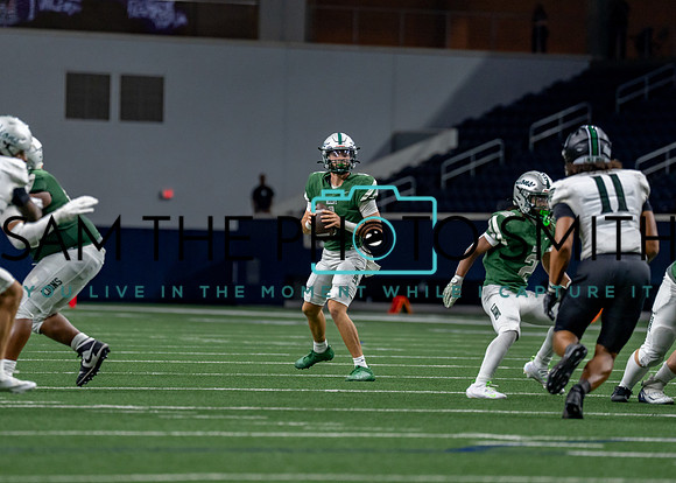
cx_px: 348
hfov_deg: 7.2
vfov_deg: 5.1
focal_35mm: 281
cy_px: 205
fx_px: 5387
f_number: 2.8
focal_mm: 200
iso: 1600
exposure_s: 1/1000
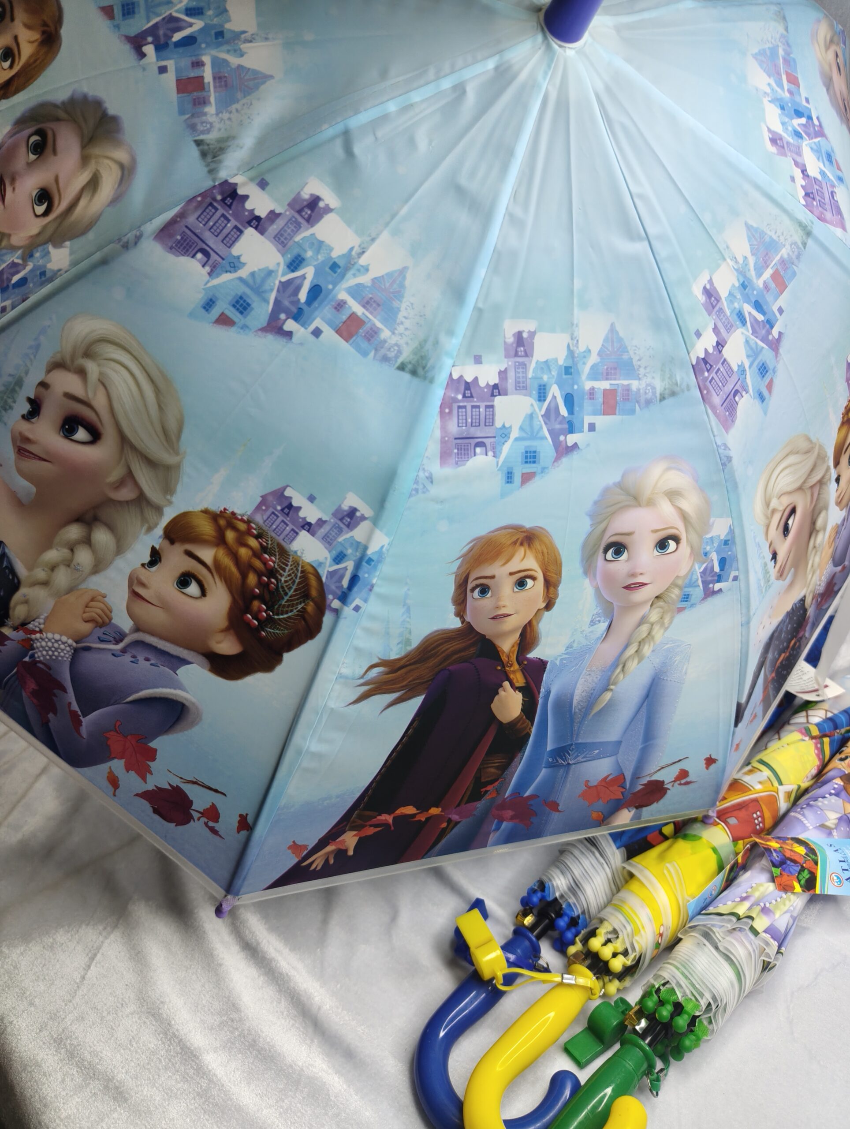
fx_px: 784
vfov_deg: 71.5
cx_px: 425
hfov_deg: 56.9
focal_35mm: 24
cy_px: 564
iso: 92
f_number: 1.88
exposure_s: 1/100
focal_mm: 5.56
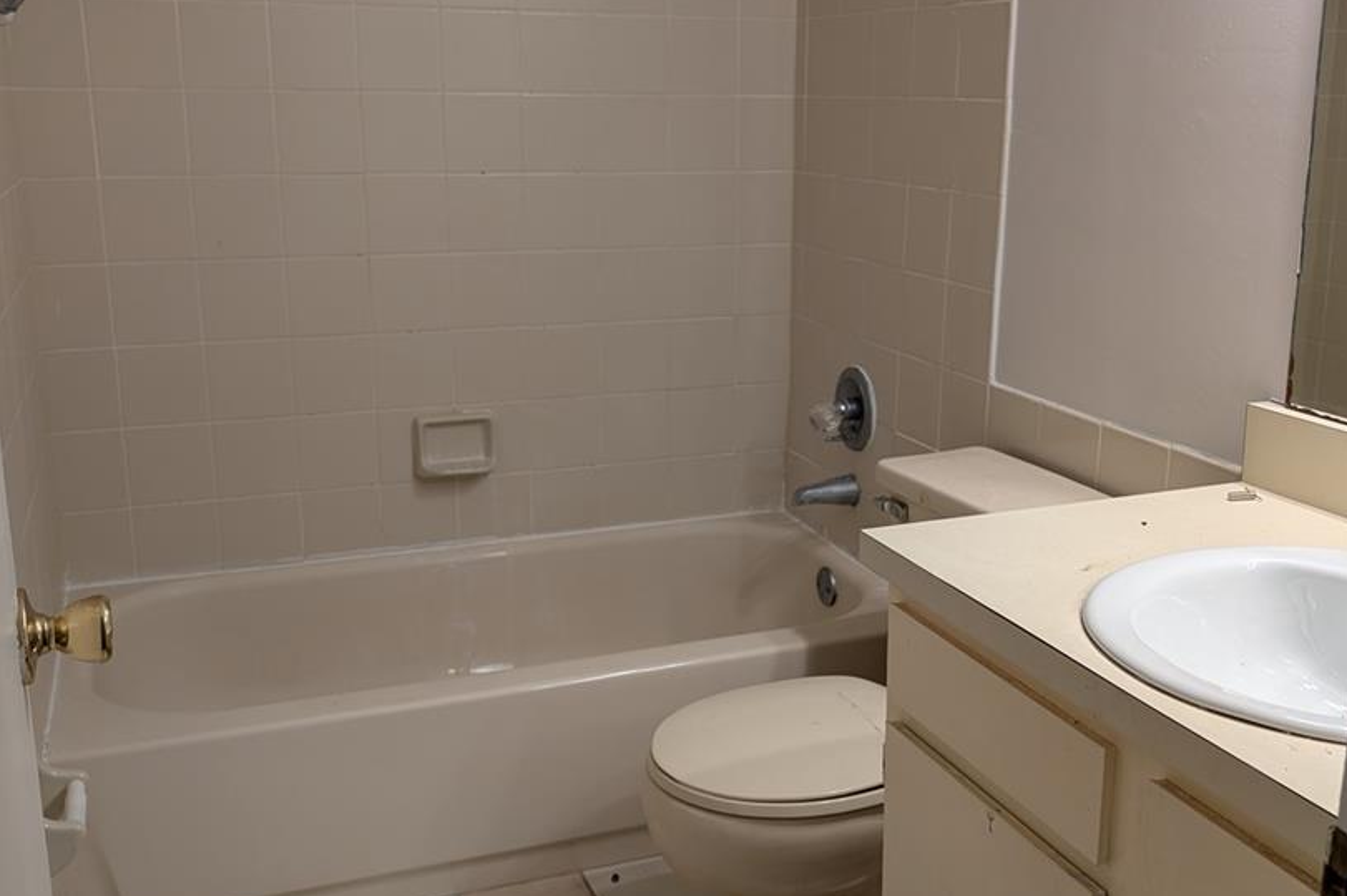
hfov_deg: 51.9
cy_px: 453
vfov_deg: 35.9
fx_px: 1384
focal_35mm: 37
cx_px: 722
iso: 24
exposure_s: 1/30
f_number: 1.68
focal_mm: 6.9
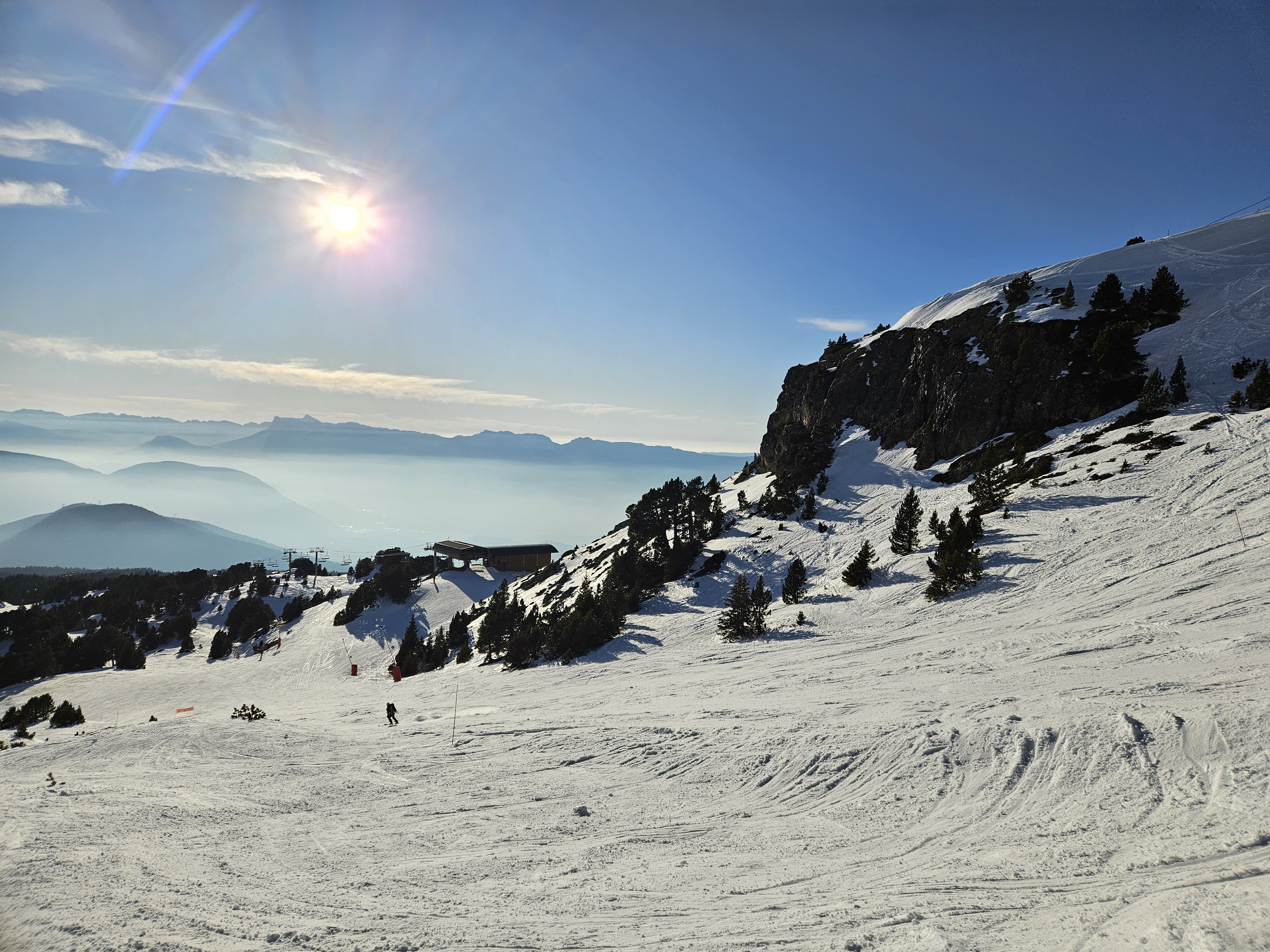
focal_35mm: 23
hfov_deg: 73.9
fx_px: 844
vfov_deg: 58.9
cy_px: 476
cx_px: 635
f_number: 1.8
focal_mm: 5.4
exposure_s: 1/5343
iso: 25
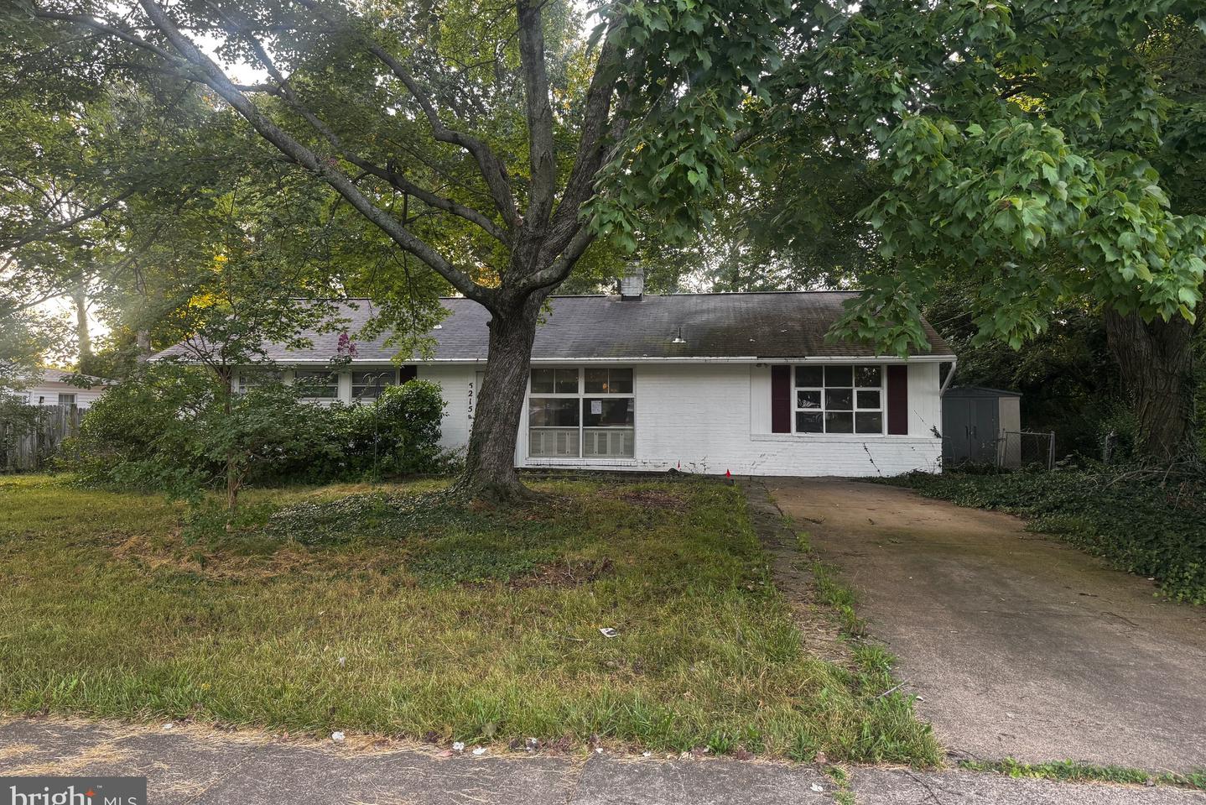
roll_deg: -0.7
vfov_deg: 51.2
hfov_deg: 71.5
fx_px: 838
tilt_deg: +1.6
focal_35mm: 25
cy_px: 372
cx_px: 603
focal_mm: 6.76
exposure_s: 1/121
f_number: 1.78
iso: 160
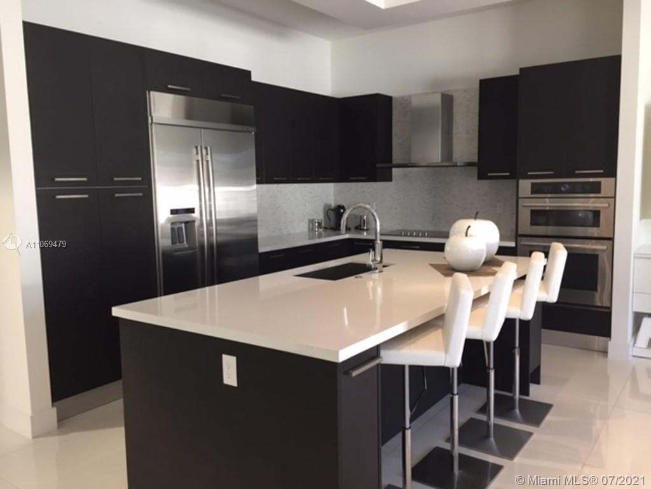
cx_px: 326
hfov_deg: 61.7
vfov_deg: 48.2
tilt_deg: -5.0
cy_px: 244
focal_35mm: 29
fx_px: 545
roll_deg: +0.5
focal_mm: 4.15
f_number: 2.2
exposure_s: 1/30
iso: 80
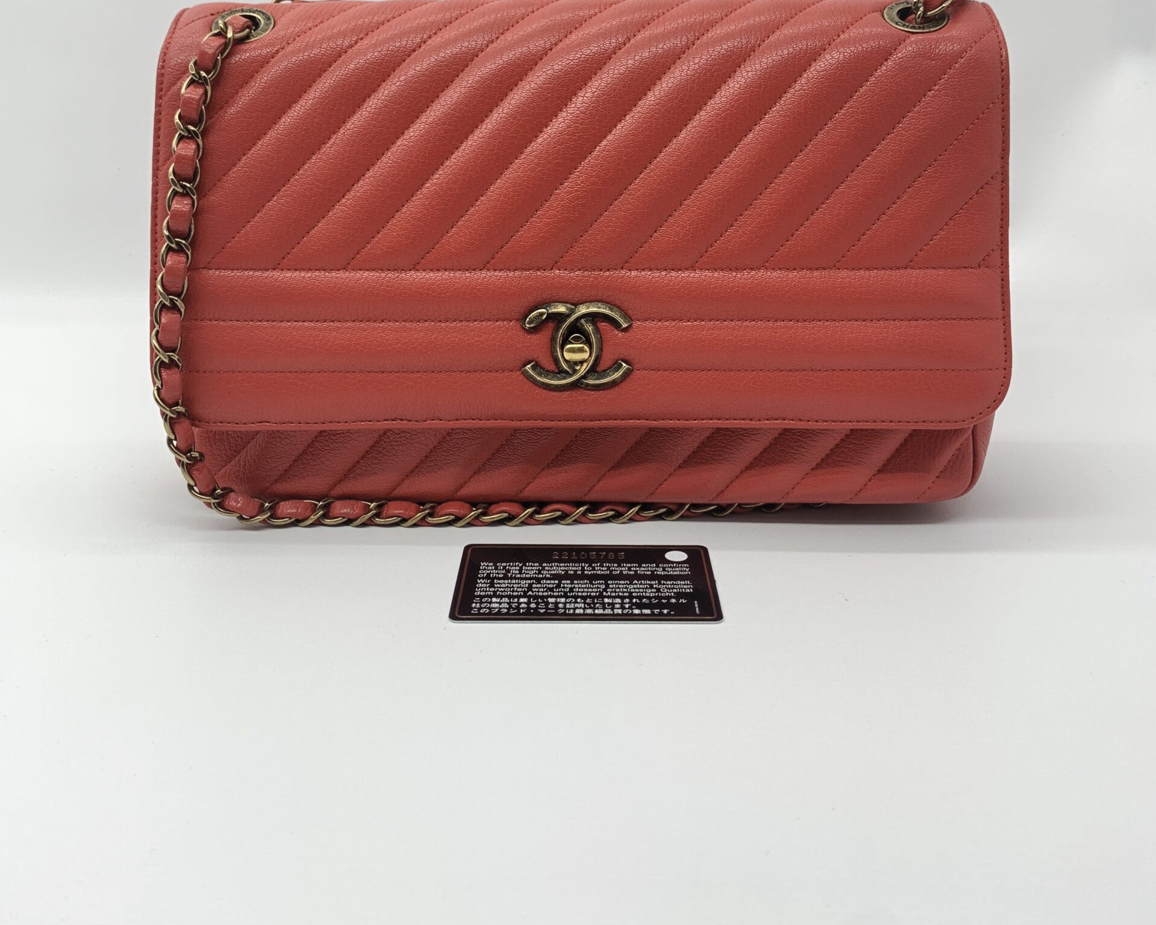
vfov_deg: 42.4
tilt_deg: -10.2
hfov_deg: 52.8
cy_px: 263
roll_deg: +0.4
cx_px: 580
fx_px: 1163
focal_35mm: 34
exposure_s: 1/100
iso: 50
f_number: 1.8
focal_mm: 4.25
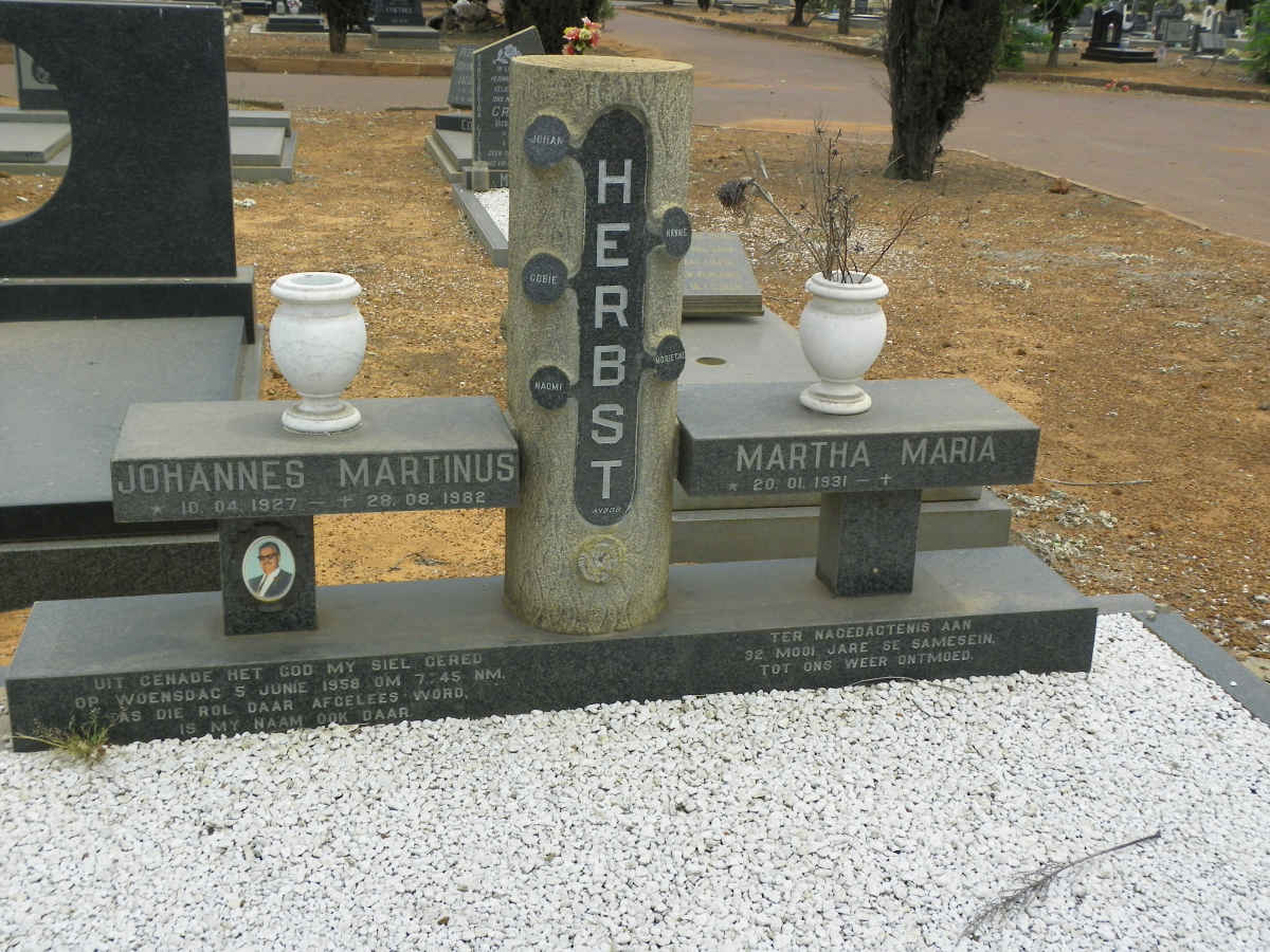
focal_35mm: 43
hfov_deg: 43.9
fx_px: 1578
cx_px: 635
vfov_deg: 33.6
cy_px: 476
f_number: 4.5
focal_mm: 7.6
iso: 64
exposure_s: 1/400
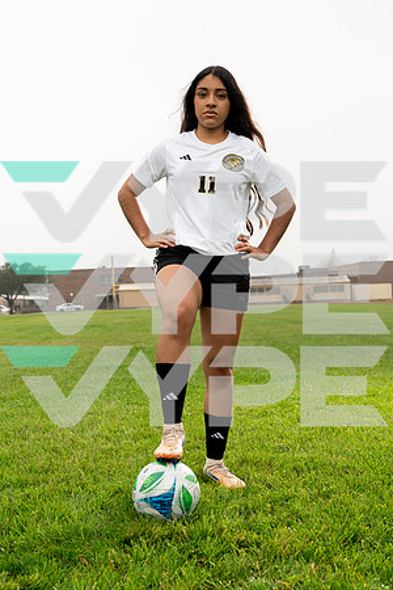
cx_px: 196
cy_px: 295
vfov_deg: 41.9
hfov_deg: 28.6
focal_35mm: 47
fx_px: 770
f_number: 5.6
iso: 250
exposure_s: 1/200
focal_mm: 47
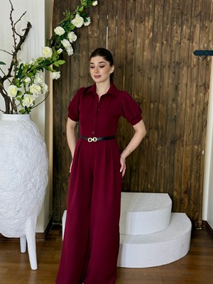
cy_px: 142
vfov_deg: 39.7
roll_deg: -1.6
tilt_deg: -7.9
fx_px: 394
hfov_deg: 30.3
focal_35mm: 48
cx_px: 106
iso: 100
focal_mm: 6.76
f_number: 1.78
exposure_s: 1/194
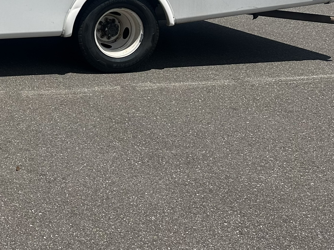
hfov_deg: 23.9
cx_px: -97
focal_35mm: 72
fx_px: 695
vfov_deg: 19.7
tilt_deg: -6.1
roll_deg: +0.8
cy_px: -10
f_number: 1.78
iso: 80
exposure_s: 1/7576
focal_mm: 6.86
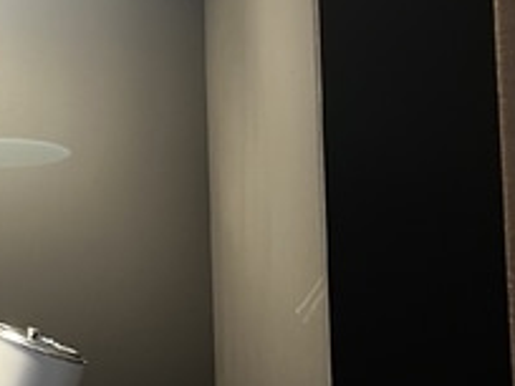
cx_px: -30
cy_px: 5
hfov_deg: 26.0
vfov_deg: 20.4
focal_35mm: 70
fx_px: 1041
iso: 80
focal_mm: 5.1
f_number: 1.6
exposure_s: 1/50
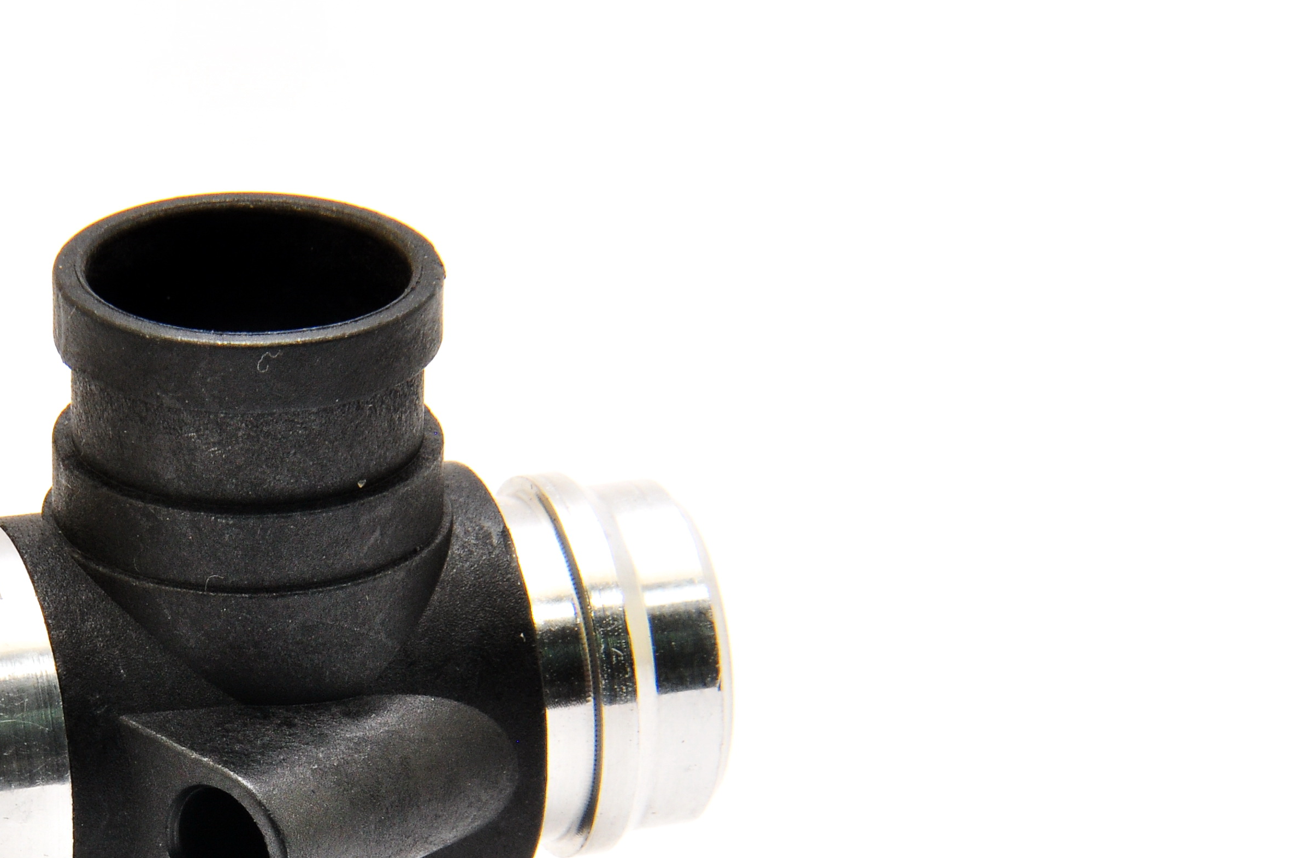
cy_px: 717
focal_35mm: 544
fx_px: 19500
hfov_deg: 3.8
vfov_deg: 2.5
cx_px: 188
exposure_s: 1/60
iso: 400
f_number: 22
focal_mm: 200
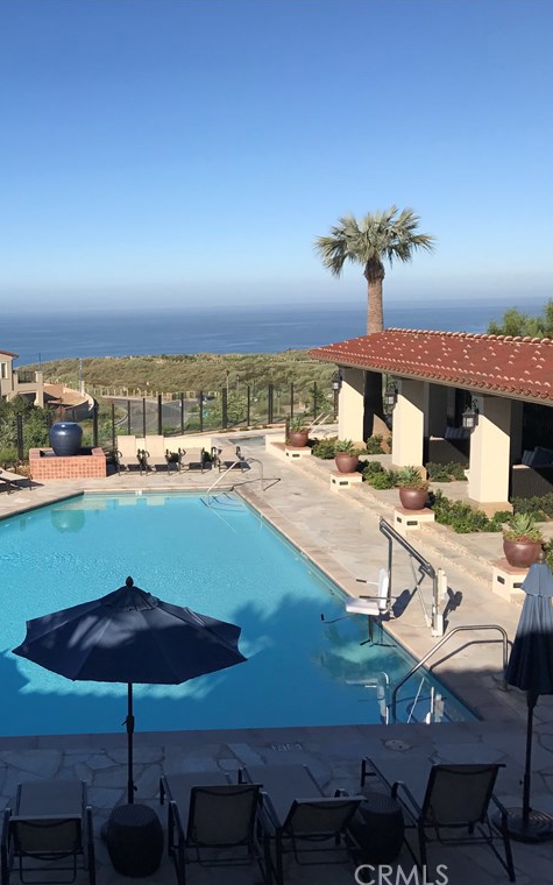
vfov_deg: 49.3
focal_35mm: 40
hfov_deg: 30.6
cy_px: 445
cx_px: 59
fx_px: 965
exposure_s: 1/2994
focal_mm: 3.99
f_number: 1.8
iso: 20
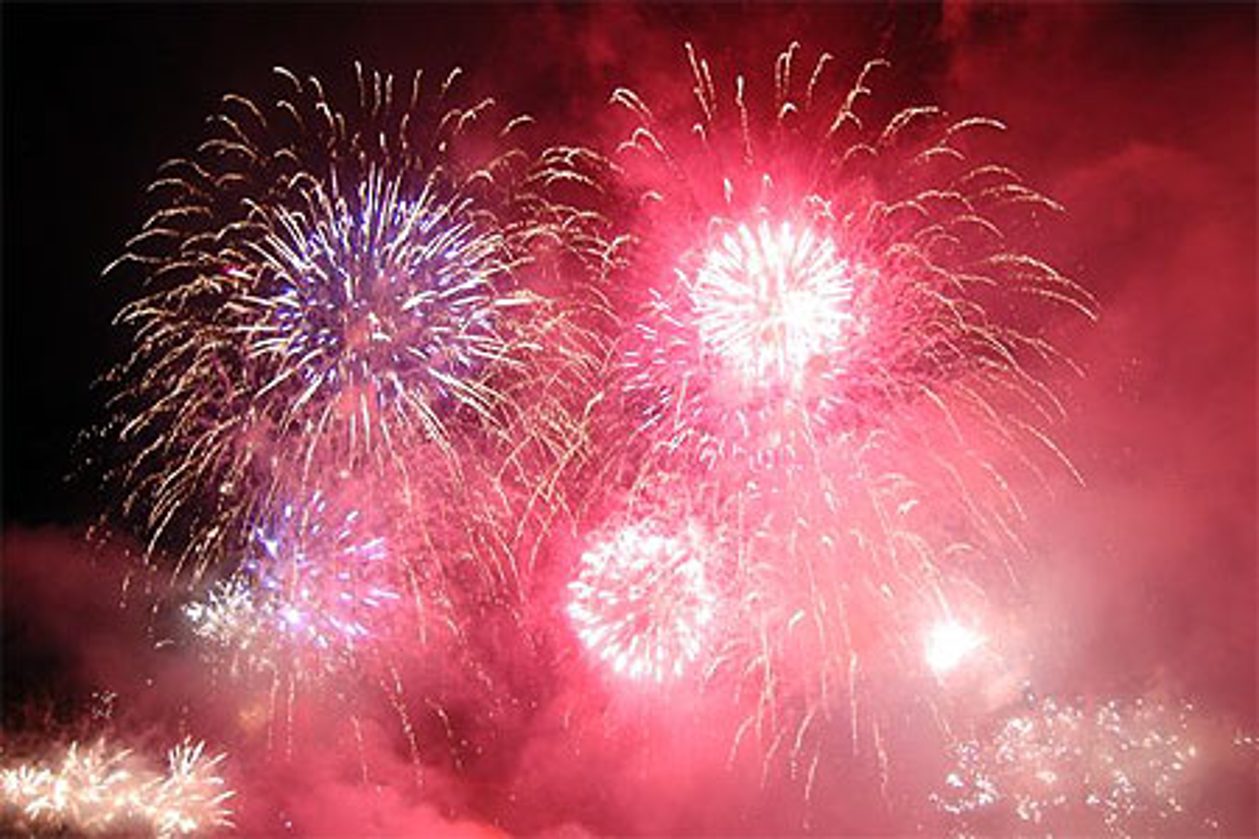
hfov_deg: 61.9
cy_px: 420
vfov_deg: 43.6
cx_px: 630
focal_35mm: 30
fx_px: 1049
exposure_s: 1/8
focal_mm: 20
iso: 800
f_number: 3.8
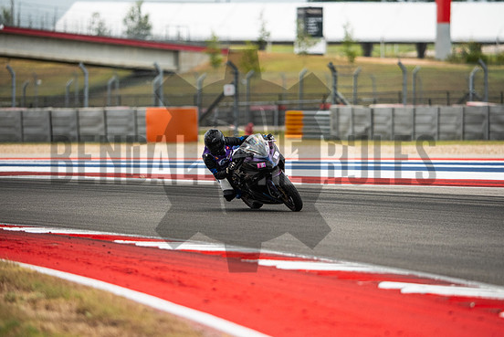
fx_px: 4413
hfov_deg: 6.5
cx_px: 243
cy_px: 161
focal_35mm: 315
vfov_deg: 4.4
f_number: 2
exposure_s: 1/5000
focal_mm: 200
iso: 500
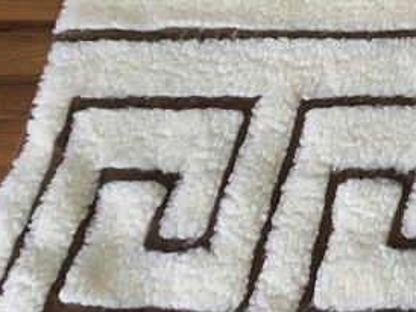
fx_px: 1273
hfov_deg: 15.9
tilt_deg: -54.9
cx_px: 742
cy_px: -26
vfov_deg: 13.7
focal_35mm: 106
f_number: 2.2
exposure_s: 1/33
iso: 160
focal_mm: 4.15
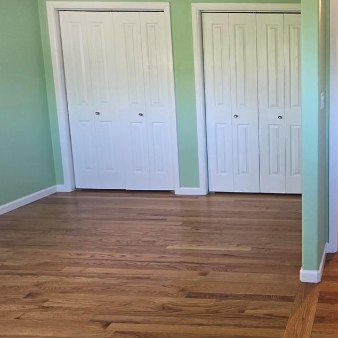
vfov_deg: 54.5
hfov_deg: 44.8
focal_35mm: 29
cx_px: 356
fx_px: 320
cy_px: 112
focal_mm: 2.2
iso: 200
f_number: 1.9
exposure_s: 1/120
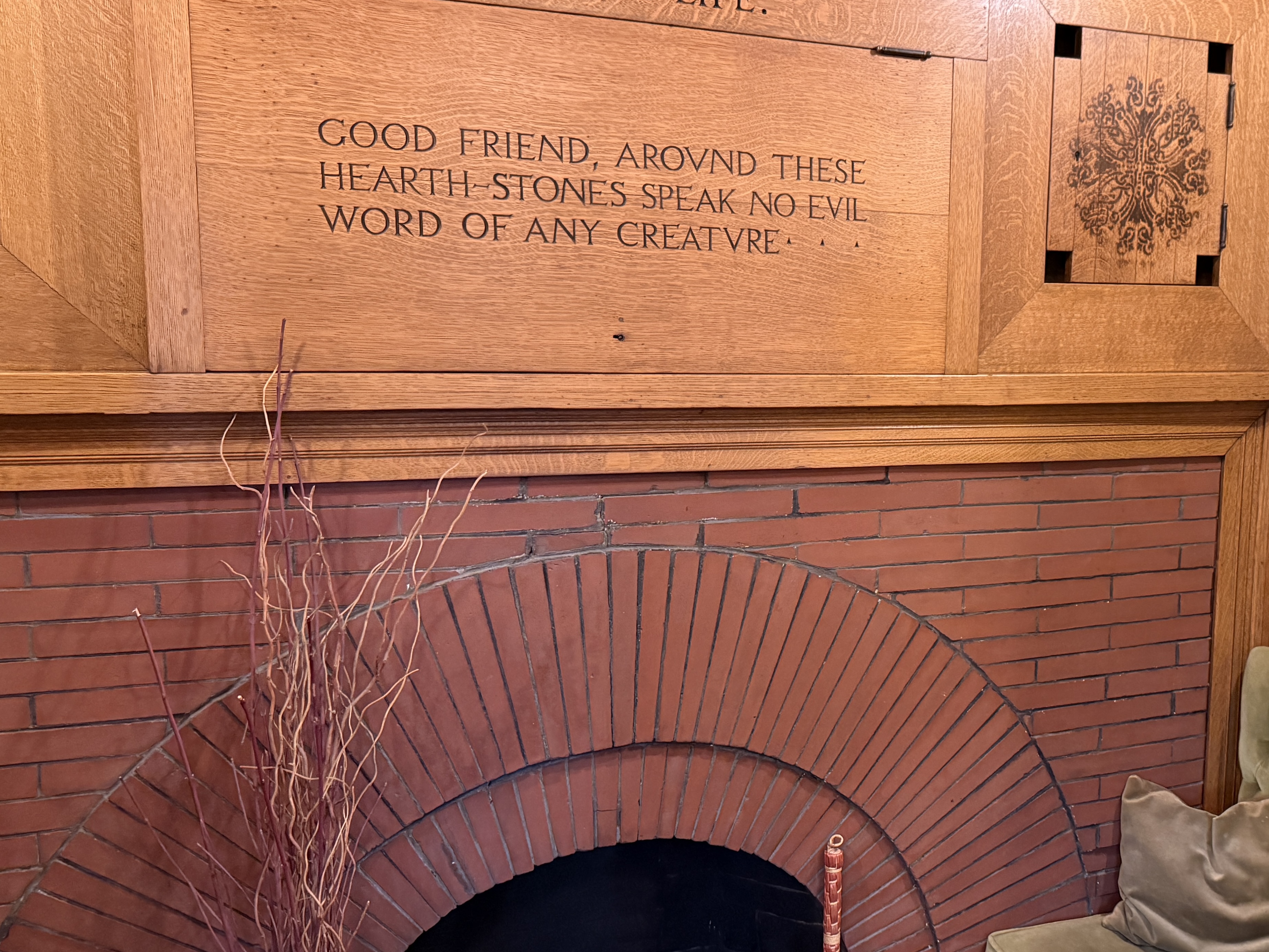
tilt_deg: -7.4
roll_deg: -2.0
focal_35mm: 33
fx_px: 1210
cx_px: 829
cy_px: 475
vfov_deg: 42.9
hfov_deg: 54.4
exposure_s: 1/40
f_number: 1.78
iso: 800
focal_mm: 6.76
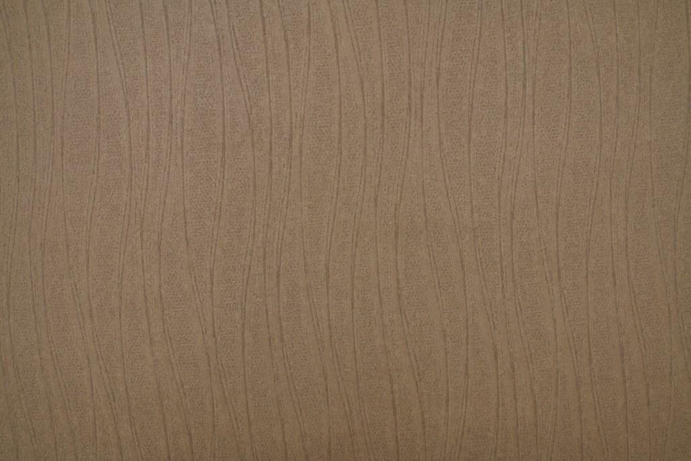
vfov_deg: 45.0
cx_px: 346
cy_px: 230
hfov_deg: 63.7
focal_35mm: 29
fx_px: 557
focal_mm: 29
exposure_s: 1/160
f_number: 8
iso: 500
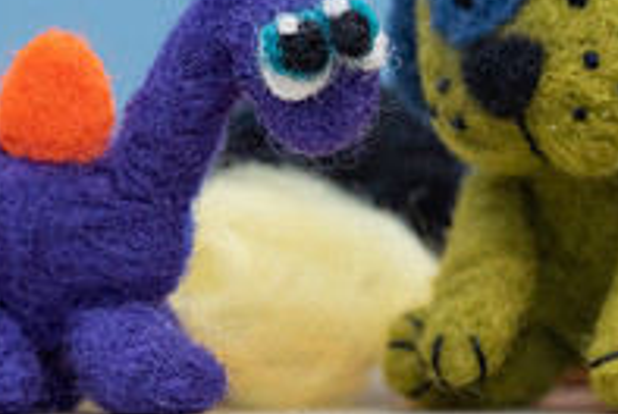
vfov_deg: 2.8
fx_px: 8613
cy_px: 55
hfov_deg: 4.1
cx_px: 528
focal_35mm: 501
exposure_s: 1/250
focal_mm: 165
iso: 640
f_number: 4
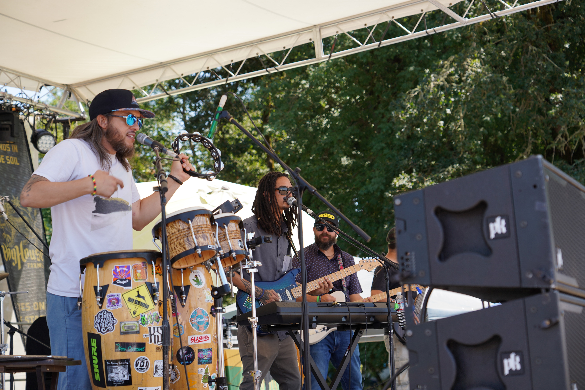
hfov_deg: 27.3
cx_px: 292
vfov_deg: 18.4
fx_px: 1202
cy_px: 195
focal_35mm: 74
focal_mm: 74
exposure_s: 1/200
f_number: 5
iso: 100
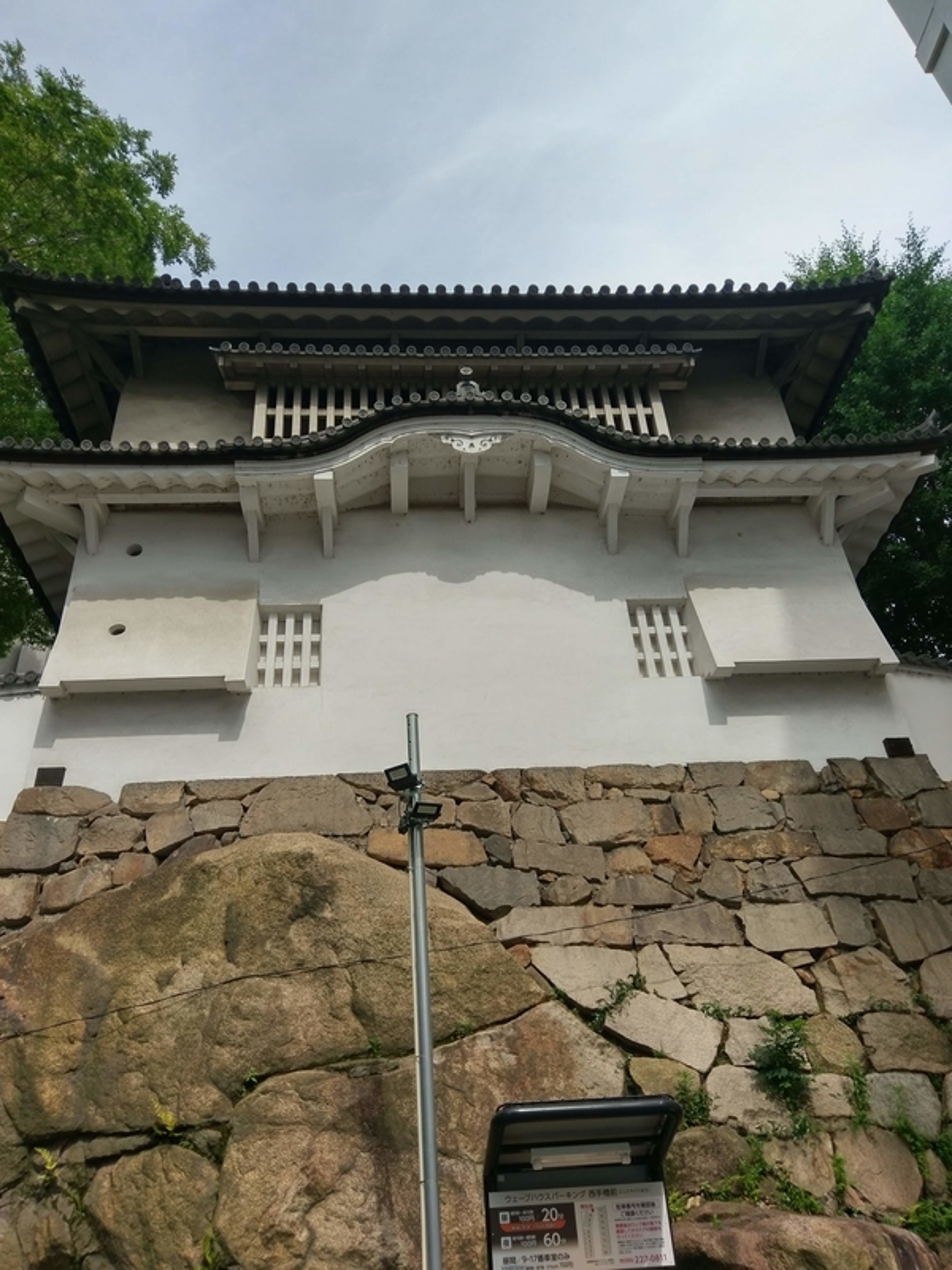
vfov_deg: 67.3
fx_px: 953
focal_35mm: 26
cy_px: 635
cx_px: 476
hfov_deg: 53.1
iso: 100
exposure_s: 1/1684
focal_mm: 4.58
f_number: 1.8
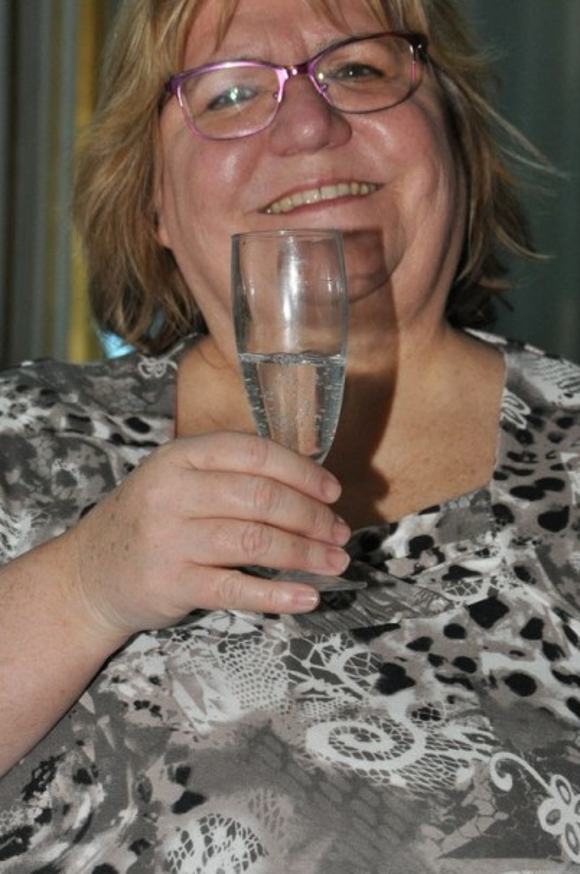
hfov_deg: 8.0
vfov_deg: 12.0
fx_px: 4146
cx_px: 321
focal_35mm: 171
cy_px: 493
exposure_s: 1/60
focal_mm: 72
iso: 800
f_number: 5.3
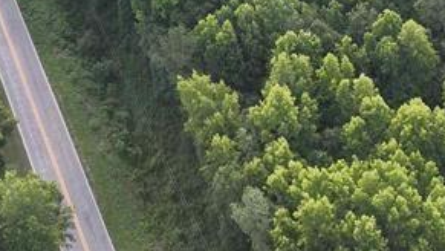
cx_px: 376
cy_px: -285
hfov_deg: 22.7
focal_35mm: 92
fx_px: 1086
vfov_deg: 11.6
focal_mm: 12.29
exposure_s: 1/100
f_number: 2.8
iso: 200
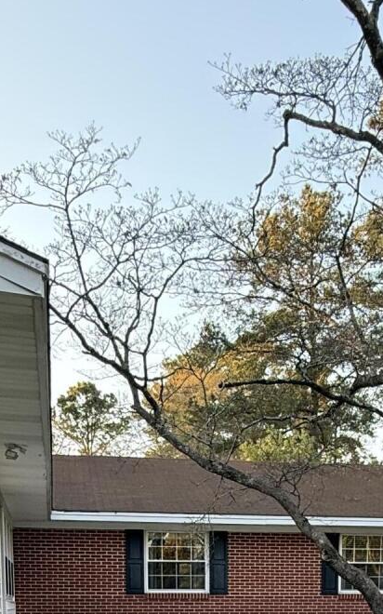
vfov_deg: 36.3
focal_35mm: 45
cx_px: 190
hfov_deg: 28.6
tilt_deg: -7.1
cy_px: 704
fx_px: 752
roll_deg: +0.9
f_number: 2.2
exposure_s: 1/113
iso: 64
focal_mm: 2.22
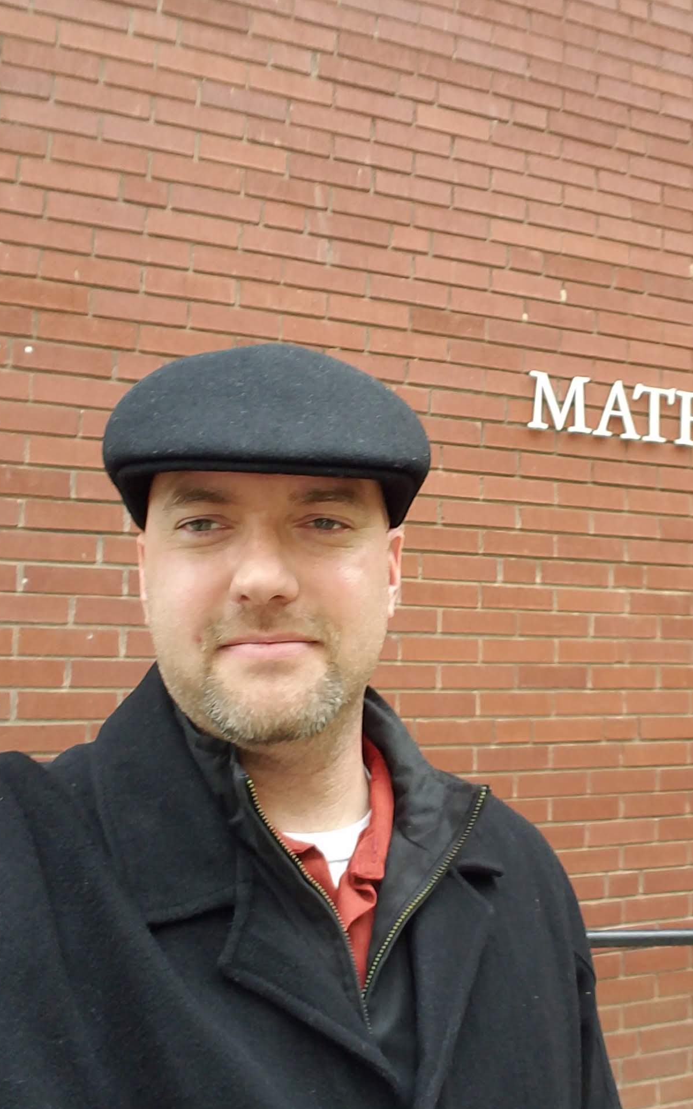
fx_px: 906
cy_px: 559
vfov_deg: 62.9
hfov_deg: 41.0
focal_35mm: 30
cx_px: 489
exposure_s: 1/30
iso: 64
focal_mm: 2.1
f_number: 1.7
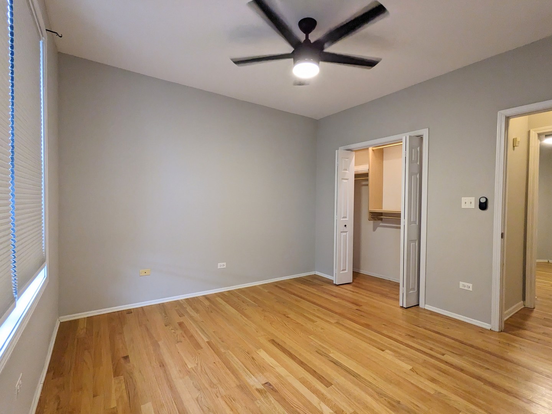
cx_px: 276
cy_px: 207
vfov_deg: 78.1
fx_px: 255
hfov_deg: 94.5
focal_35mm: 16
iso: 366
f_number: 2.2
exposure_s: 1/60
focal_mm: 2.22
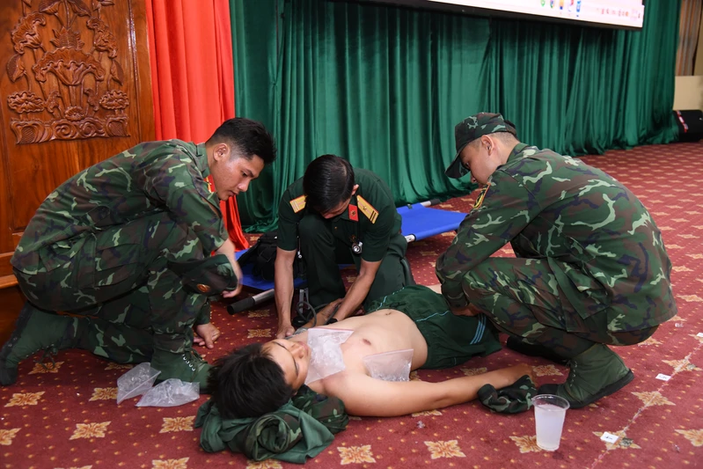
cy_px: 234
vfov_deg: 35.1
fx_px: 742
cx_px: 352
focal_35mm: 38
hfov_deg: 50.7
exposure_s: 1/125
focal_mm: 38
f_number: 4
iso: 2500
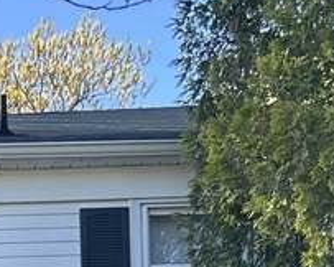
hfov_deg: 11.1
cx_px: -313
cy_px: 583
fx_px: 1580
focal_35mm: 160
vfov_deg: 8.9
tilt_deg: +4.4
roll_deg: +0.6
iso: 50
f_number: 1.5
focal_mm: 5.7
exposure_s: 1/1068
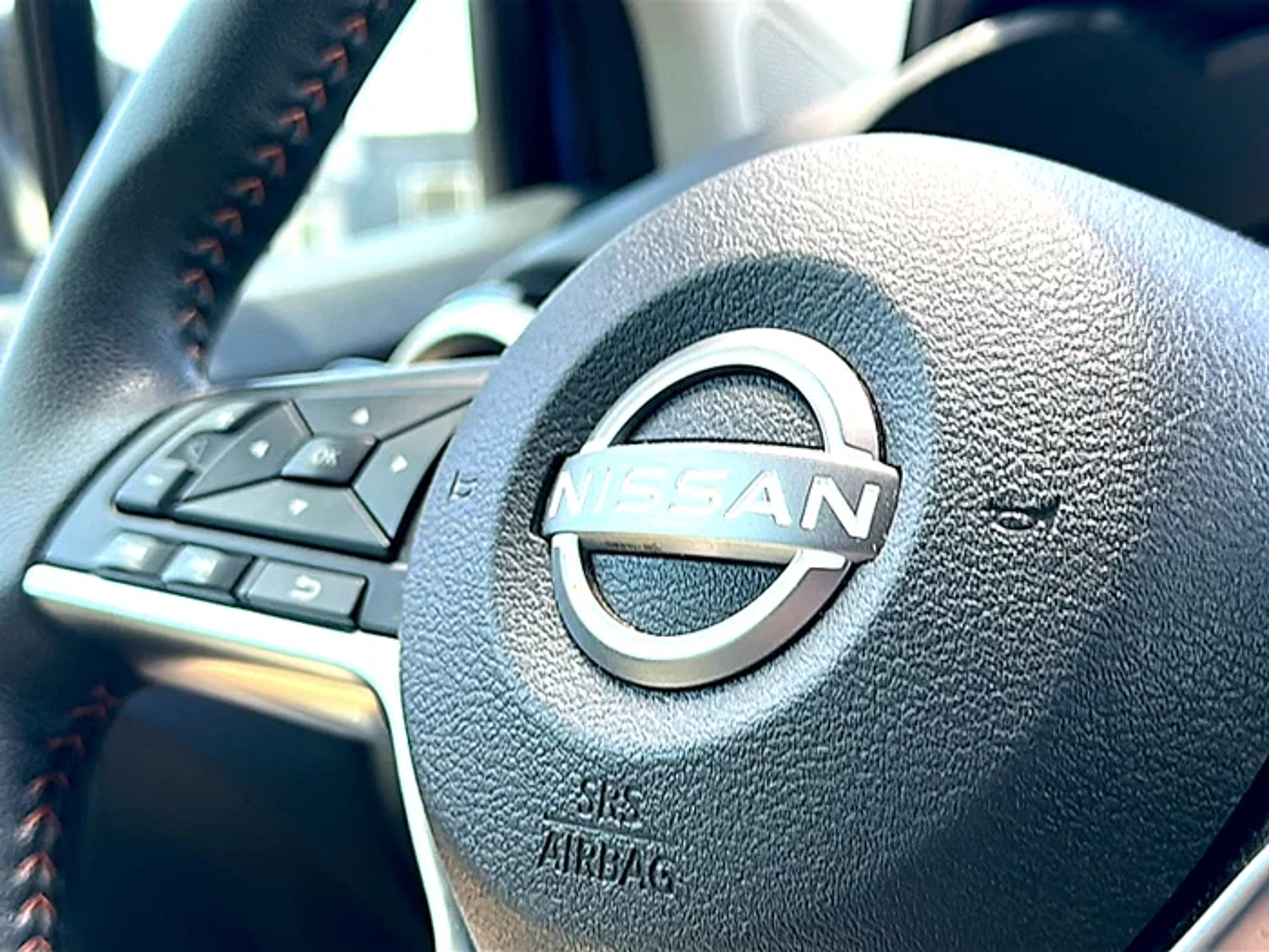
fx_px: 1613
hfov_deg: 42.9
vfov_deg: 32.9
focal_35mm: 44
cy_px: 476
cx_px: 634
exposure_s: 1/88
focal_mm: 6.86
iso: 50
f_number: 1.78
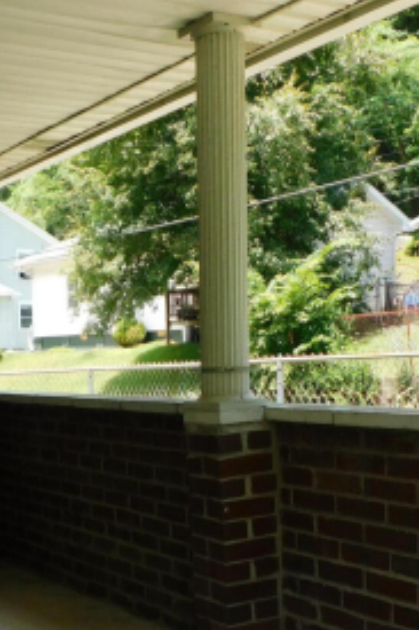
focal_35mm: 58
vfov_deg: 34.4
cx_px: 48
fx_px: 1014
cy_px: 372
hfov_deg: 22.8
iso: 125
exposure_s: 1/320
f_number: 3
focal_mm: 4
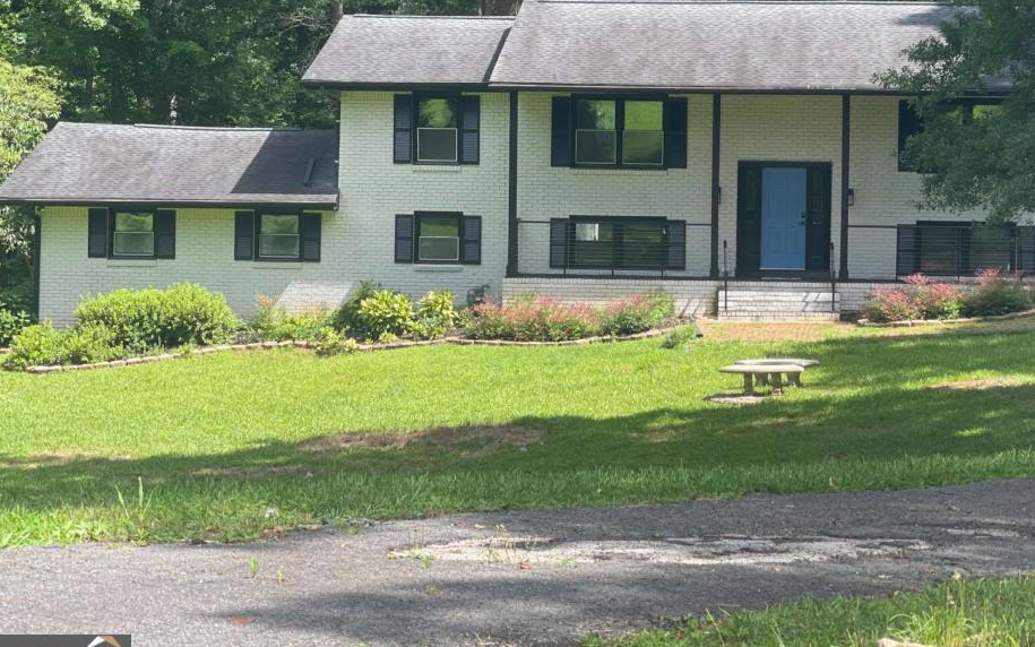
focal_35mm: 89
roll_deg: -0.8
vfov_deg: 14.6
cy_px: 176
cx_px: 657
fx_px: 2511
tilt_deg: -2.4
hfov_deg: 23.2
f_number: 2.2
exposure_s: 1/314
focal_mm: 7.5
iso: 25
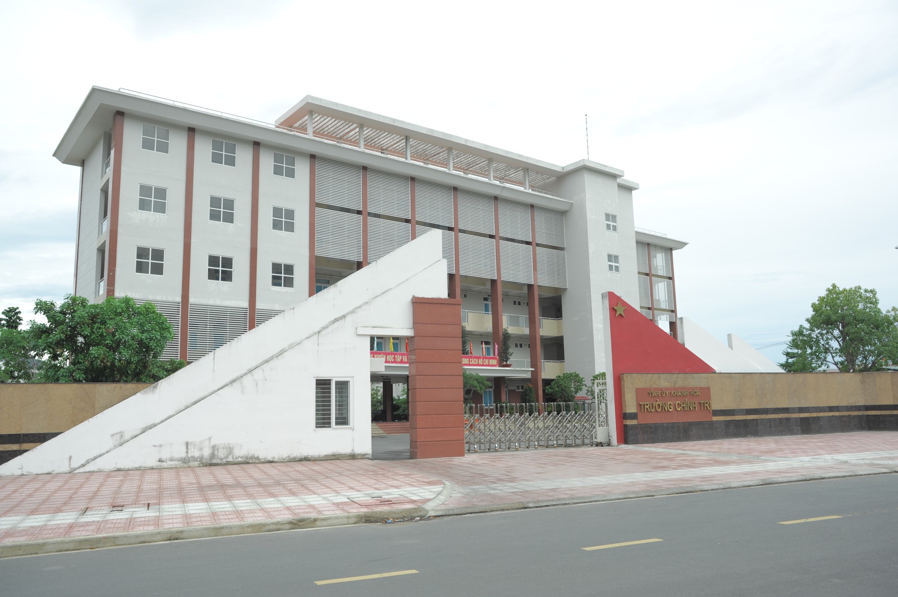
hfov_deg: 63.7
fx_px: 723
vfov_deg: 44.9
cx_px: 449
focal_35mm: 29
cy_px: 298
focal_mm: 29
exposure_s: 1/500
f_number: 4.5
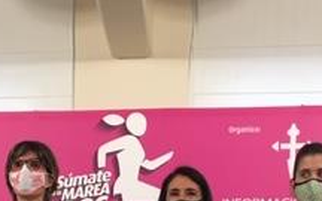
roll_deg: -1.1
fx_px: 799
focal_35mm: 91
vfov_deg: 13.3
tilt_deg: +2.2
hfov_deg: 22.7
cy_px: 332
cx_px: 98
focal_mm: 4.15
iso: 40
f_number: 2.2
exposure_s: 1/33
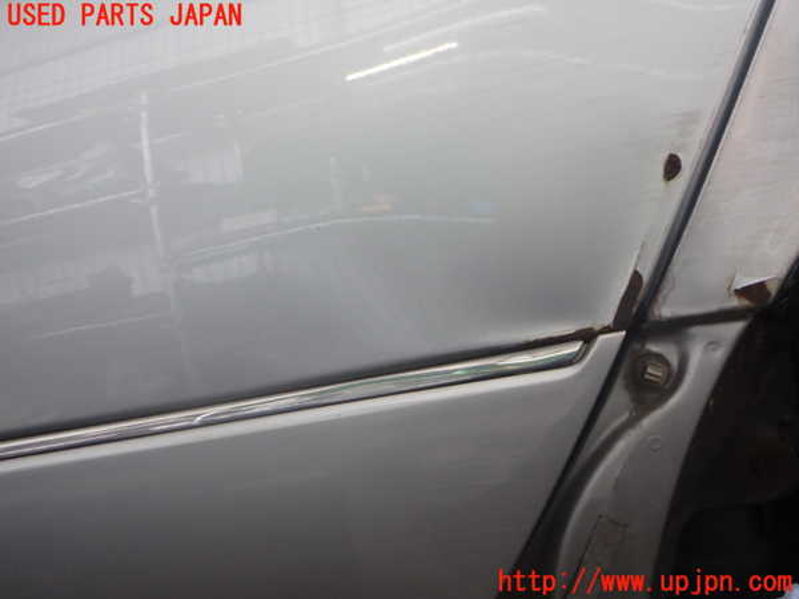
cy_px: 300
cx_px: 400
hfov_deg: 60.0
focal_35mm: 30
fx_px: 692
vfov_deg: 46.8
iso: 200
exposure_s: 1/80
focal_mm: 5.4
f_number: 2.3
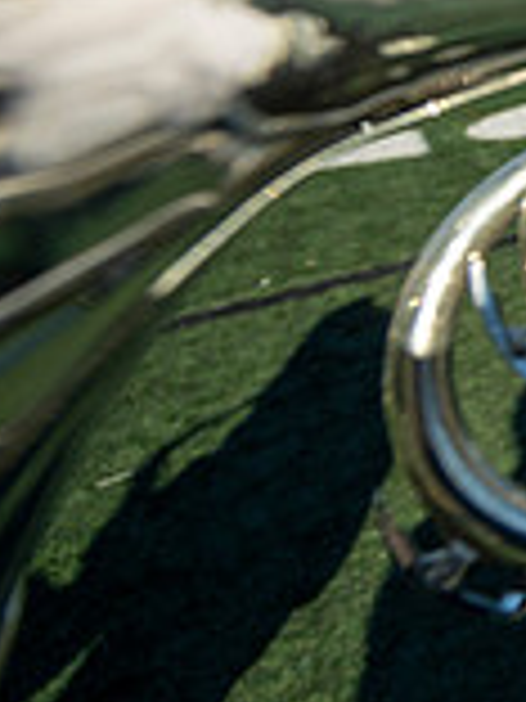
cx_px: 1268
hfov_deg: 15.2
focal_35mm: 50
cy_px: -155
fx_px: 1013
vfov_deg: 31.5
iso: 160
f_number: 4
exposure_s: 1/2000
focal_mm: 14
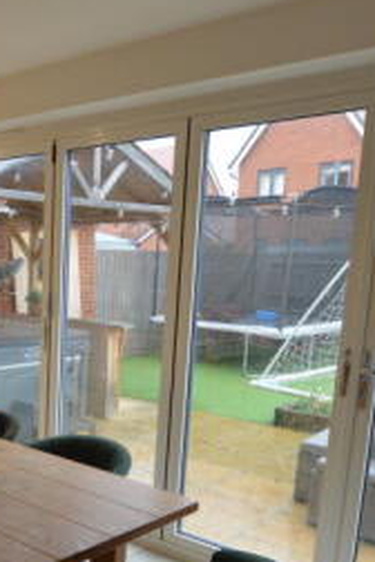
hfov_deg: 31.3
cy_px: 386
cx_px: -11
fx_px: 609
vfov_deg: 48.5
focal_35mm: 39
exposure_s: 1/100
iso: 800
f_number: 5
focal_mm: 10
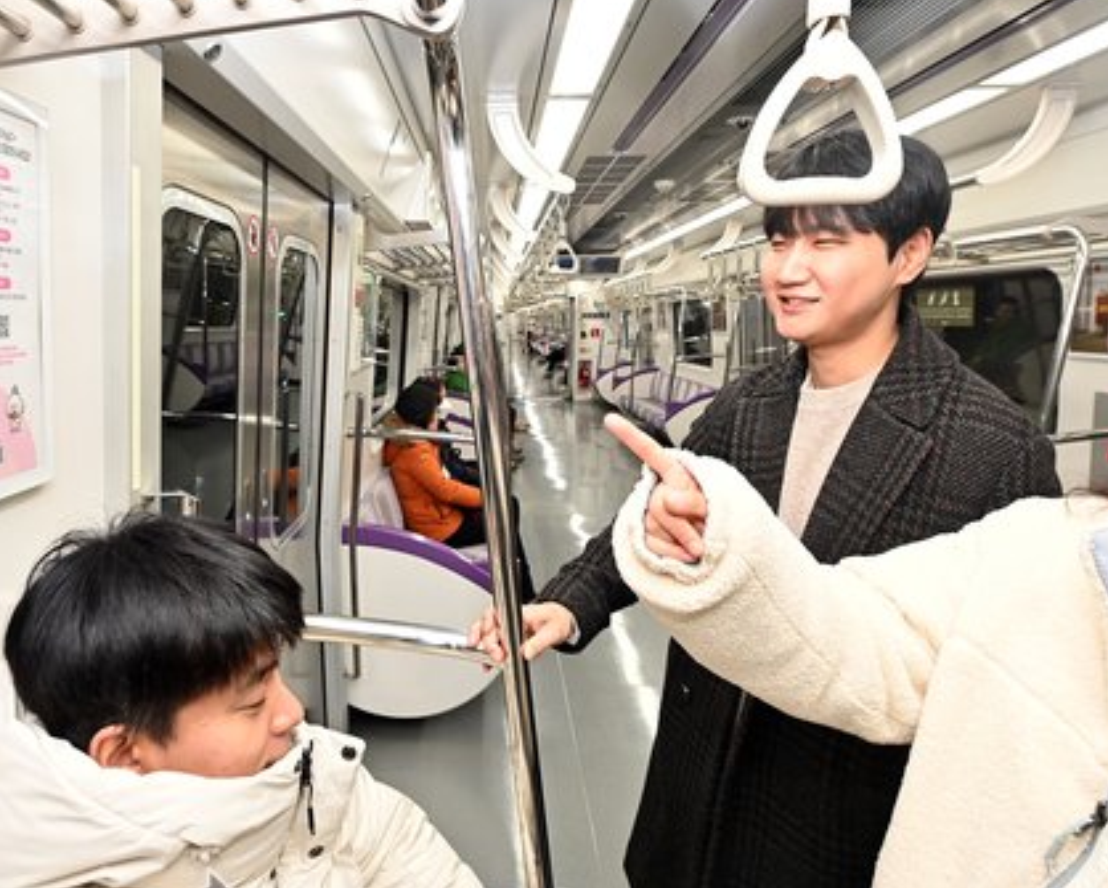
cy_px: 452
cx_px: 453
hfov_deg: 74.3
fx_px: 722
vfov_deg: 63.2
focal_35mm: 22
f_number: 4.5
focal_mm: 14
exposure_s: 1/80
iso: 800
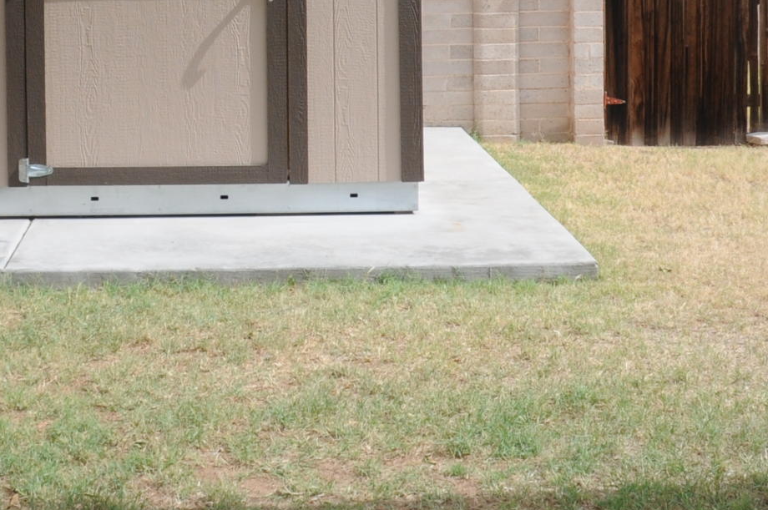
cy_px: -52
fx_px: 1875
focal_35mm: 88
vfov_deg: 15.1
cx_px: 190
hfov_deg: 22.9
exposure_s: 1/160
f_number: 11
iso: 200
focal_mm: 18
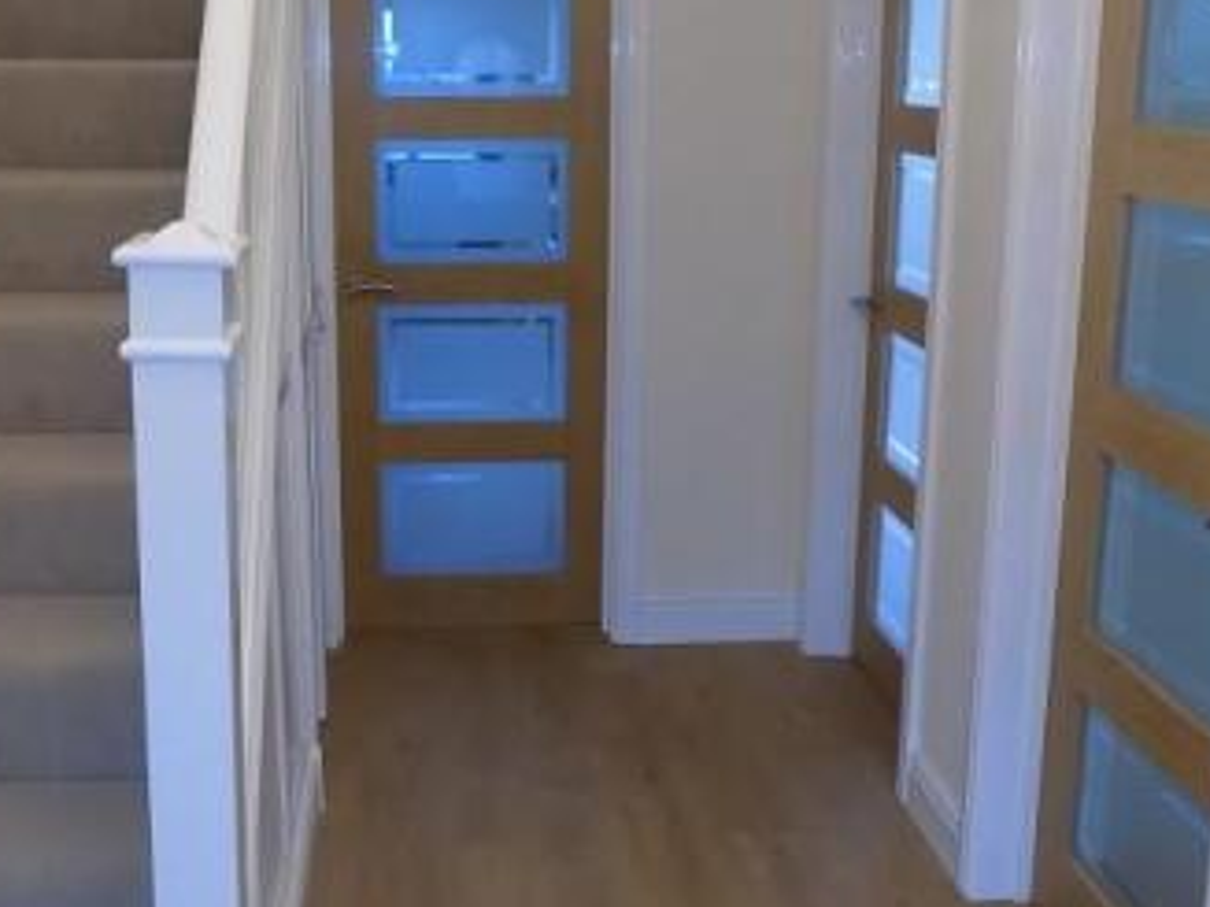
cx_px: 494
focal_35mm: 41
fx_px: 1433
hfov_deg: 45.6
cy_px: 391
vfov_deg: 35.1
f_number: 3.1
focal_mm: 4
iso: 360
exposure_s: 1/30
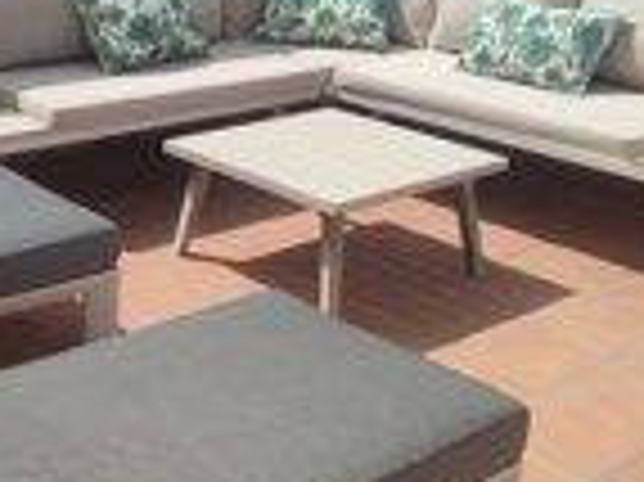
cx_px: 113
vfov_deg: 23.2
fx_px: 1171
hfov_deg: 29.9
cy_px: 180
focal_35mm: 63
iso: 50
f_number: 1.9
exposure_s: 1/1014
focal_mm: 6.04
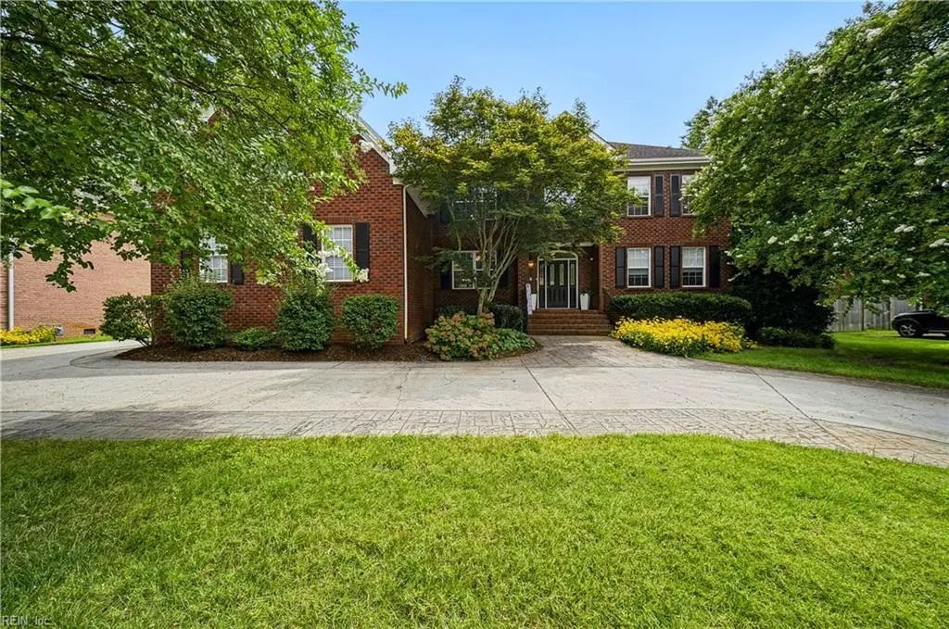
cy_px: 314
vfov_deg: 89.8
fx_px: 316
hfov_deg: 112.7
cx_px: 474
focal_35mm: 12
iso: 250
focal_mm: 12
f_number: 8
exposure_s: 1/125
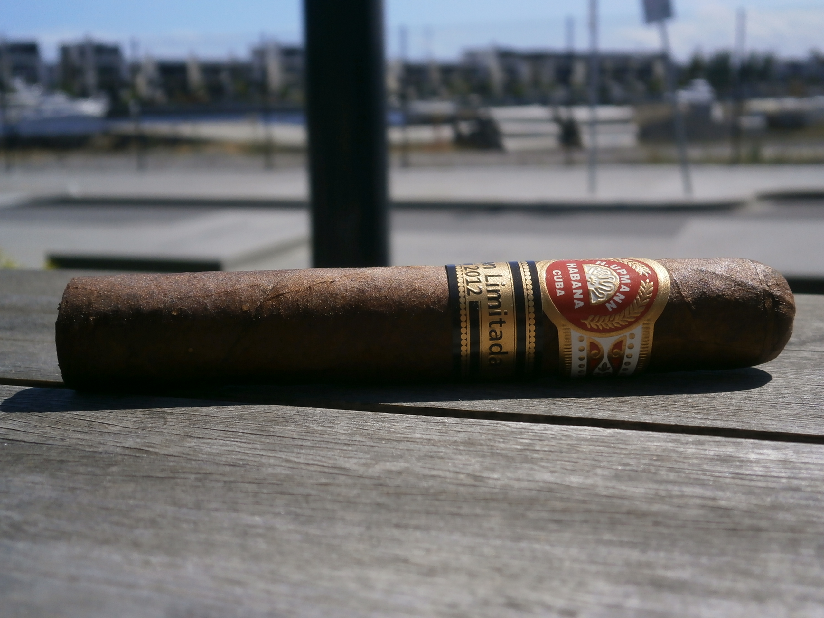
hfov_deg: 40.4
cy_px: 309
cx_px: 412
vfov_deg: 30.9
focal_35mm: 47
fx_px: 1119
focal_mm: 8.3
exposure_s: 1/1600
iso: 80
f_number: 3.4
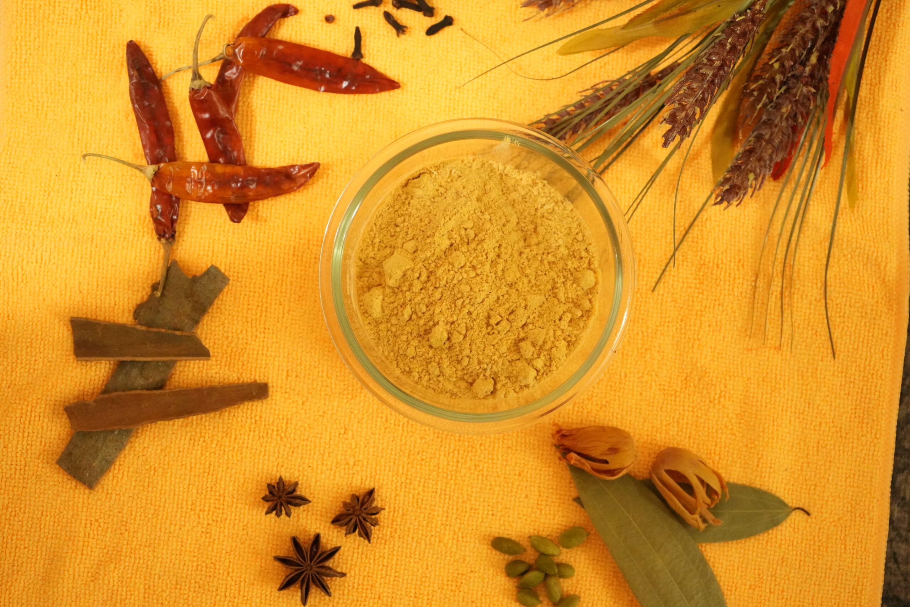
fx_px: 1769
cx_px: 455
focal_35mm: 70
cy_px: 304
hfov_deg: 28.8
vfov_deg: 19.5
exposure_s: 1/40
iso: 12800
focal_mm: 70
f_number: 5.6
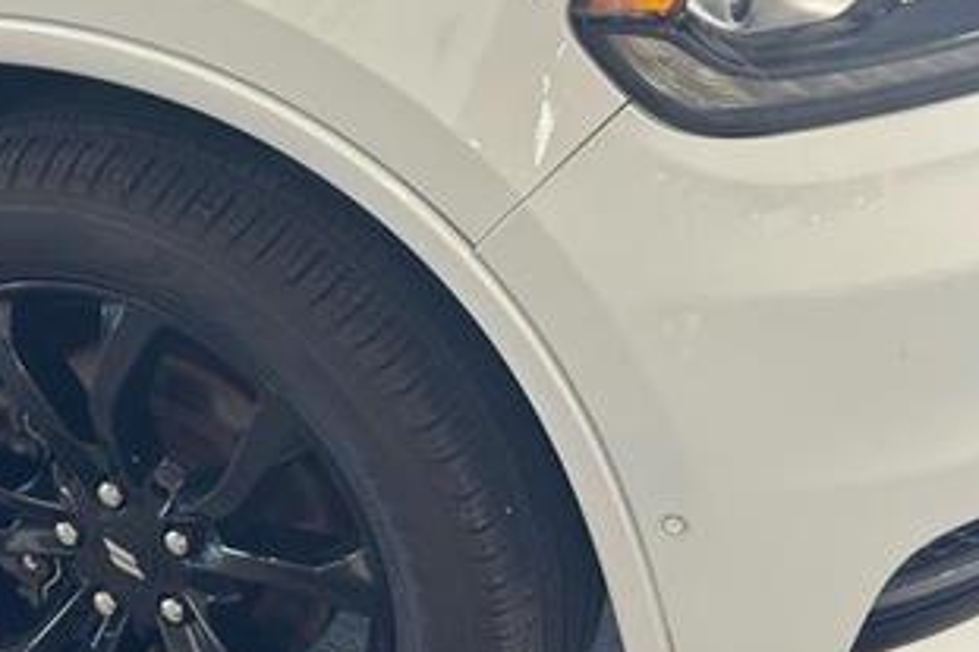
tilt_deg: -27.8
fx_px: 2201
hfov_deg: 24.9
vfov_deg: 16.8
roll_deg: -0.5
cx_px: 318
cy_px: 432
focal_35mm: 81
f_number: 1.78
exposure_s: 1/120
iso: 100
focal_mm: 6.76
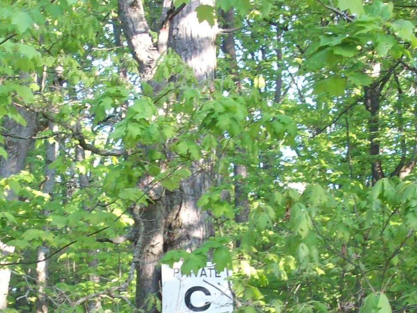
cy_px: 313
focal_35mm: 99
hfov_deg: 19.8
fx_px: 1193
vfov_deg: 14.7
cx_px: 158
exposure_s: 1/81.7
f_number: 2.8
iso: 160
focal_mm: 6.2
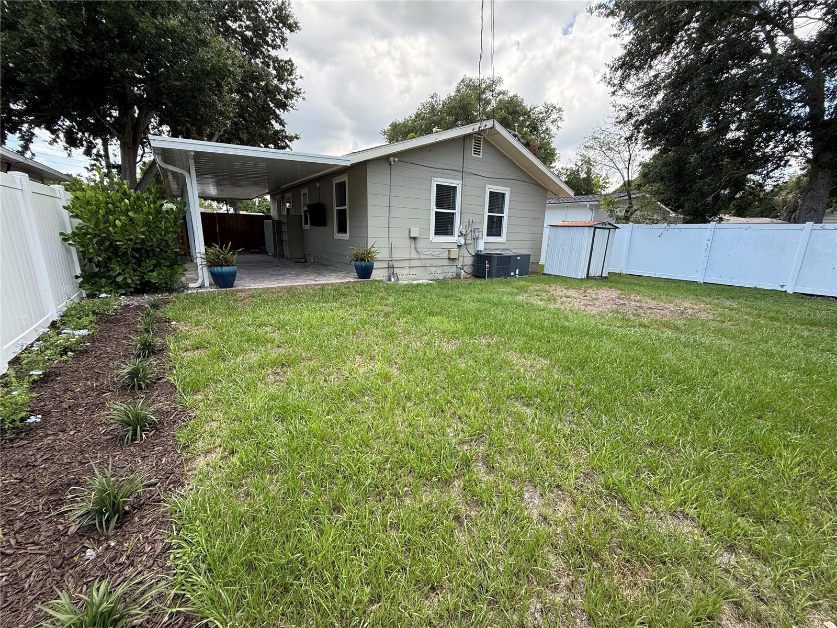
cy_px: 314
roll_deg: -1.7
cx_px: 418
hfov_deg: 102.1
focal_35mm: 14
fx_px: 339
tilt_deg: -12.9
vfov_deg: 85.7
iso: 64
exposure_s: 1/395
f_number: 2.2
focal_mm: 2.22
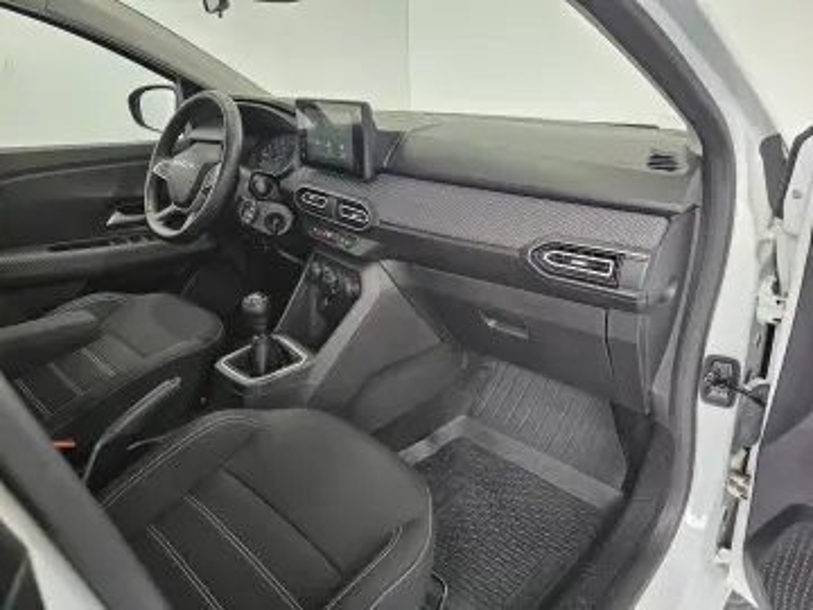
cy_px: 305
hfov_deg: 73.9
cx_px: 406
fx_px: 540
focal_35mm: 23
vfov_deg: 58.9
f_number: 1.7
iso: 200
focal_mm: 6.3
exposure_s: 1/190
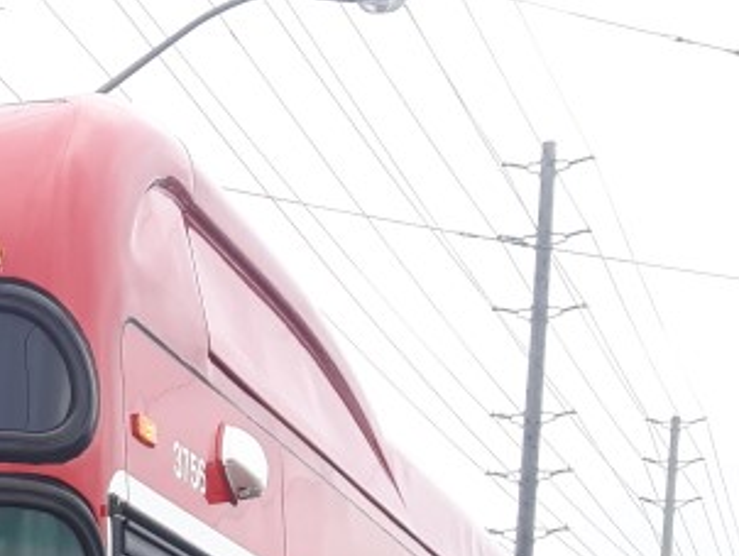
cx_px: -201
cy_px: 899
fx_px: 2243
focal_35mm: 105
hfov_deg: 17.6
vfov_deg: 13.1
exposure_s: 1/184
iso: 40
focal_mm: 3.7
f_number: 1.9
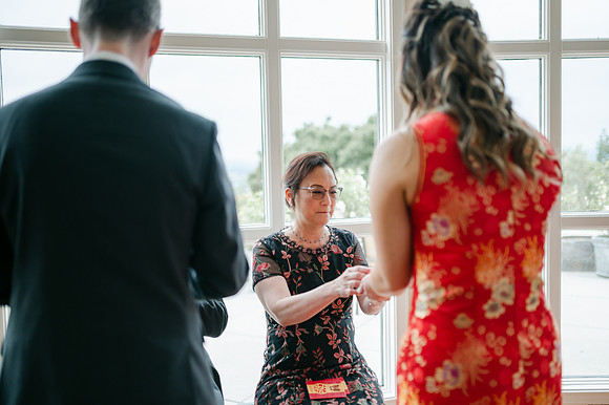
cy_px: 203
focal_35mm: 36
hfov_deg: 53.0
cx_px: 312
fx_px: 611
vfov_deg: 36.7
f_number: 1.4
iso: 100
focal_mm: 35
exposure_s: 1/1600
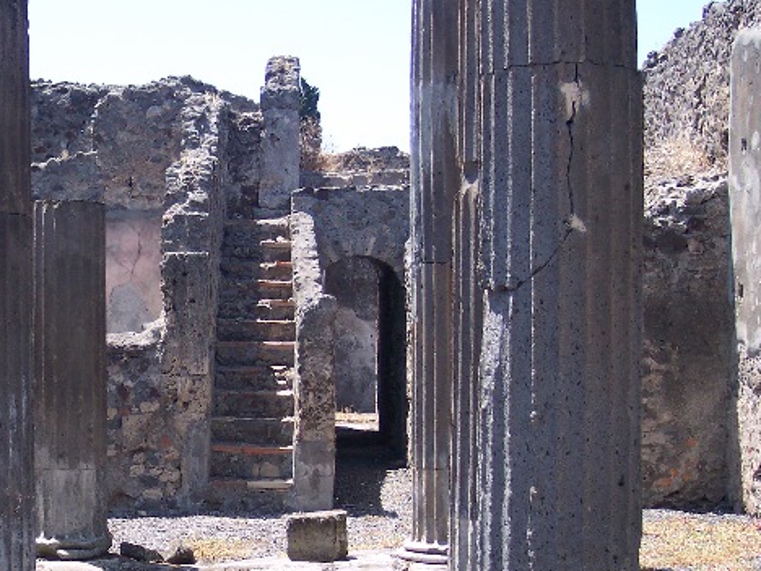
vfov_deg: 22.6
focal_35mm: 65
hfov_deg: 29.5
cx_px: 224
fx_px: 1429
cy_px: 324
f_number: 2.8
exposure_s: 1/700
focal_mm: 8
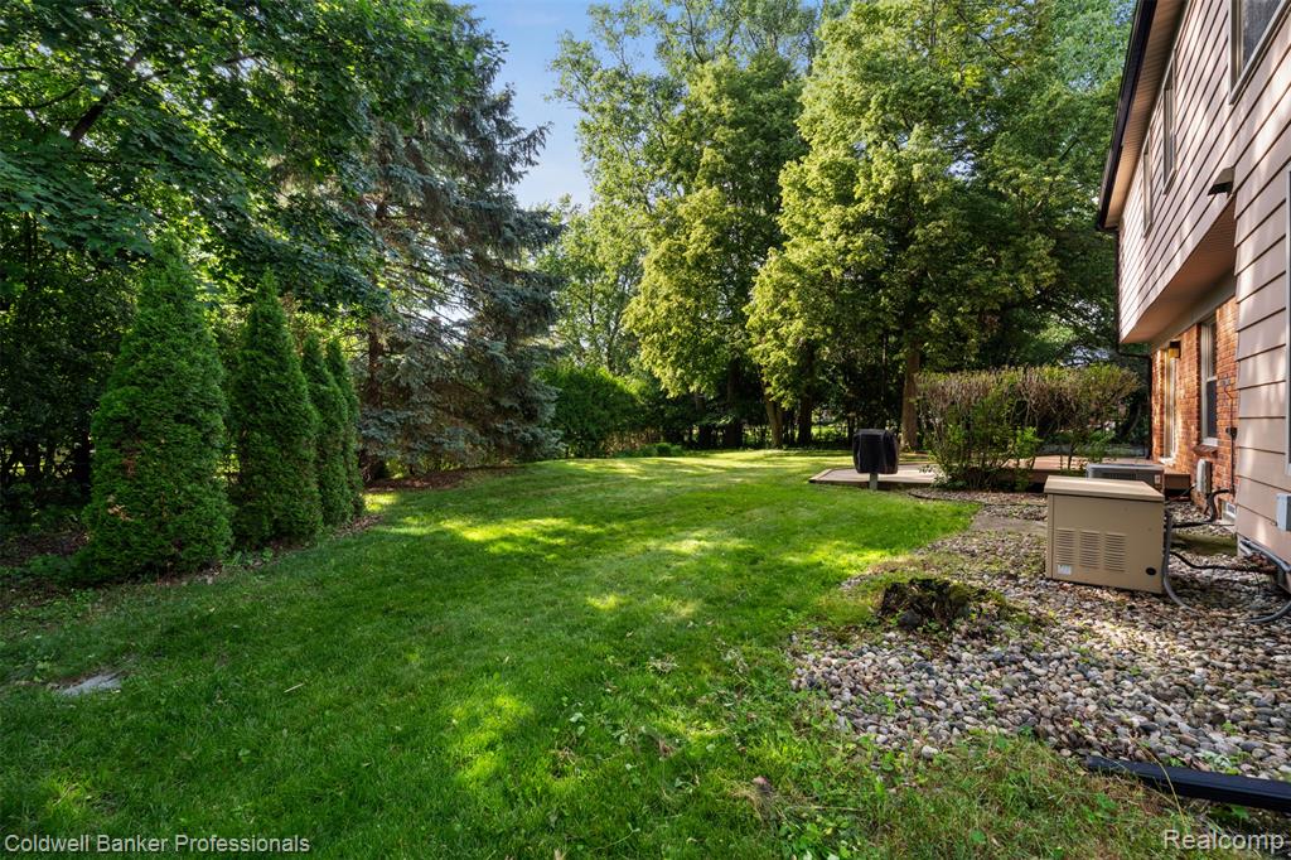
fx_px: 591
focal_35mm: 16
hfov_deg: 95.0
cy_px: 430
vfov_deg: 72.0
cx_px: 646
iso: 250
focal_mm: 16.5
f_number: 9
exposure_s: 1/20
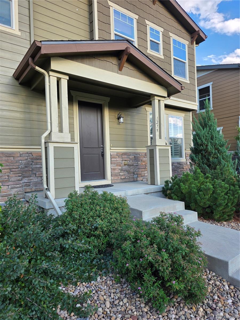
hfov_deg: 58.9
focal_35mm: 23
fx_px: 213
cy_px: 160
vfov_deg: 73.9
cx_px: 120
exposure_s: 1/120
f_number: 1.7
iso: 12
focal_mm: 6.3
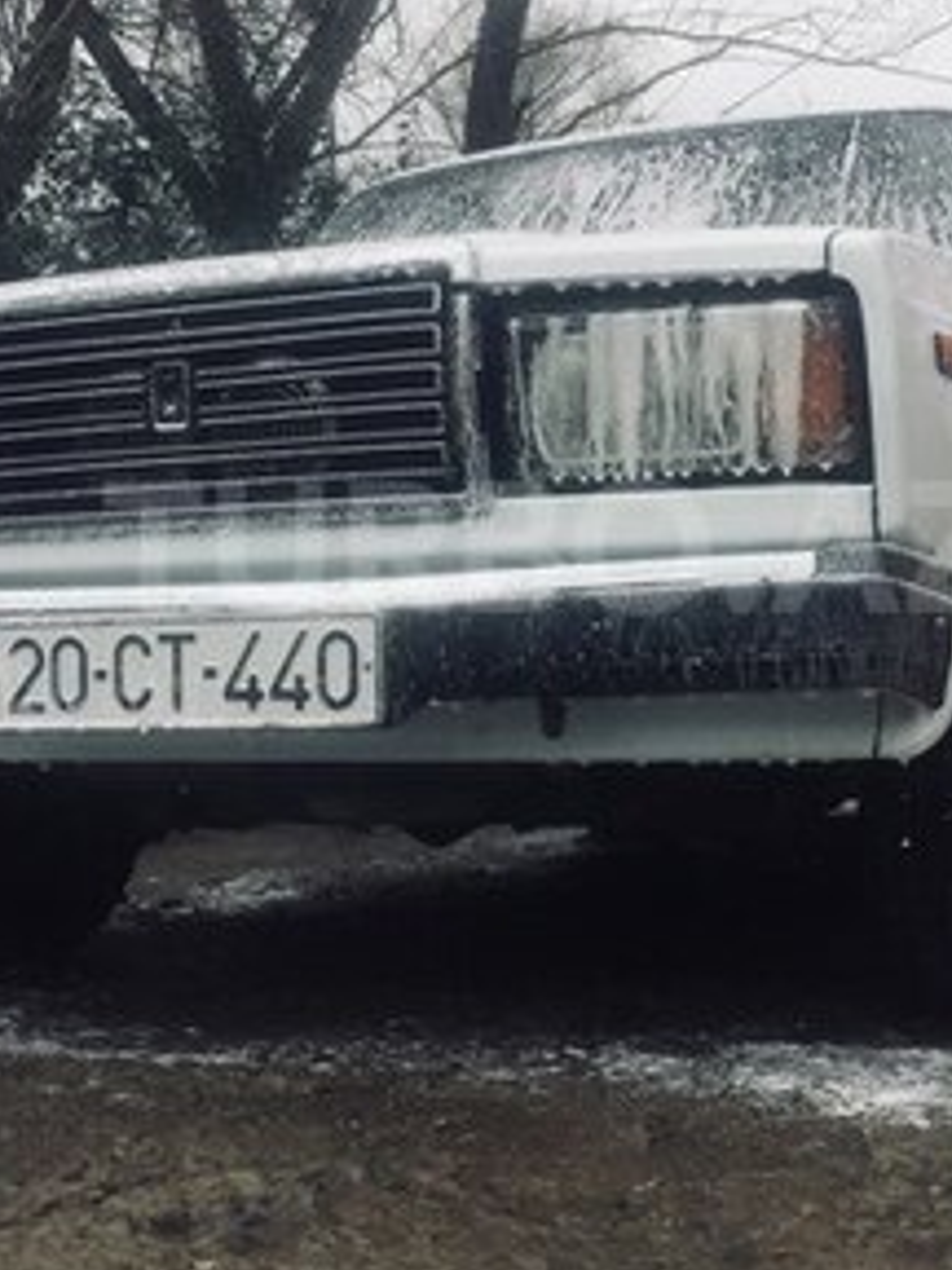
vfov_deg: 38.1
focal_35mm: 50
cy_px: 547
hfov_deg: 29.1
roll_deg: +1.6
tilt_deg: -0.9
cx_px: 555
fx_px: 1833
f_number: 2.2
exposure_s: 1/732
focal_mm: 4.15
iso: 32
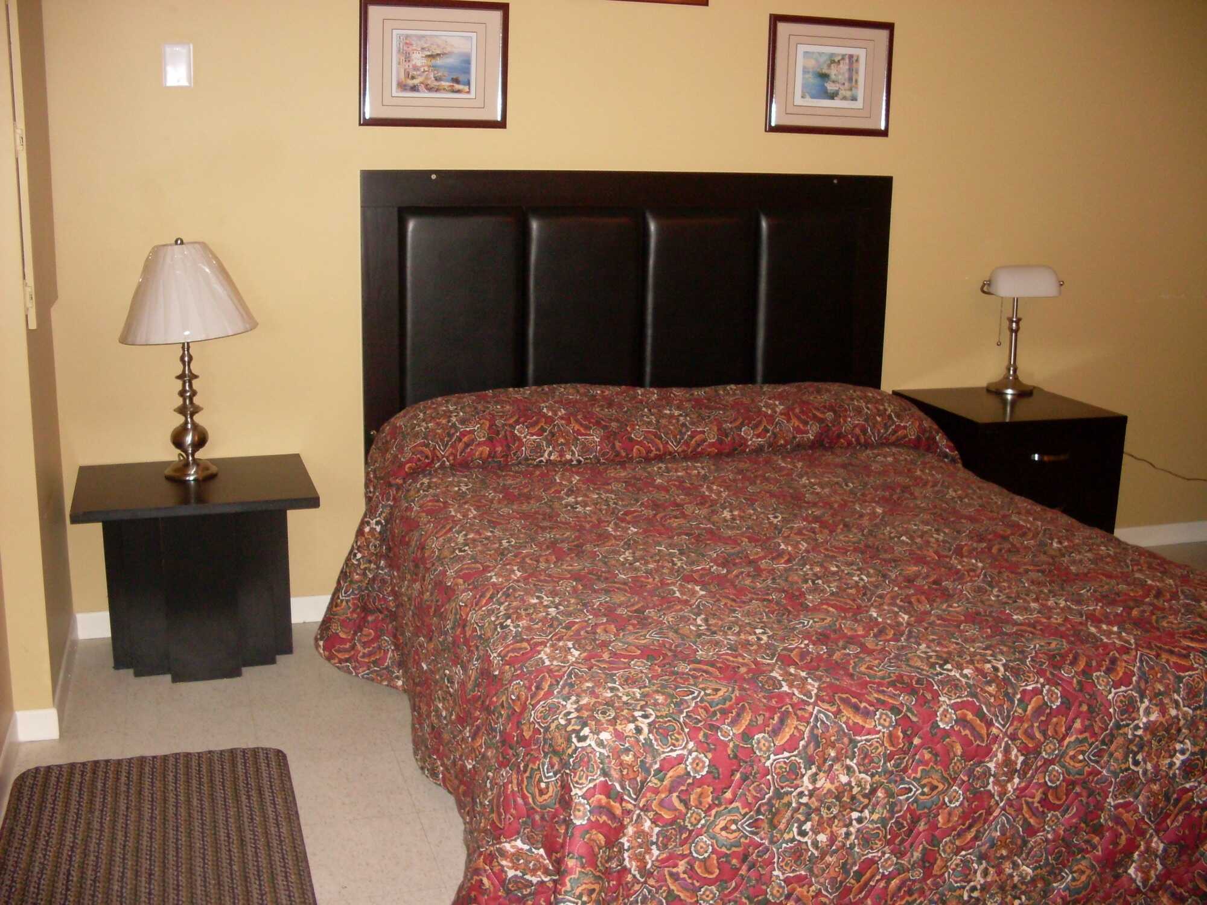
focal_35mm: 38
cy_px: 452
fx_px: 1325
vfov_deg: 37.7
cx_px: 604
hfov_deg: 49.0
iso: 200
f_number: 2.8
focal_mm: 6.3
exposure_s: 1/45
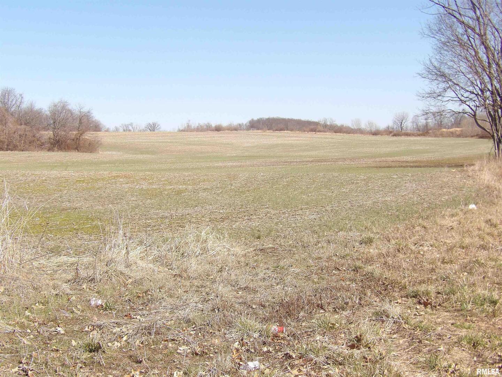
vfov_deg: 27.5
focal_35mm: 53
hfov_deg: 36.2
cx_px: 251
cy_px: 188
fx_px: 769
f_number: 3.9
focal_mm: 9.5
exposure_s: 1/606
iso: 100
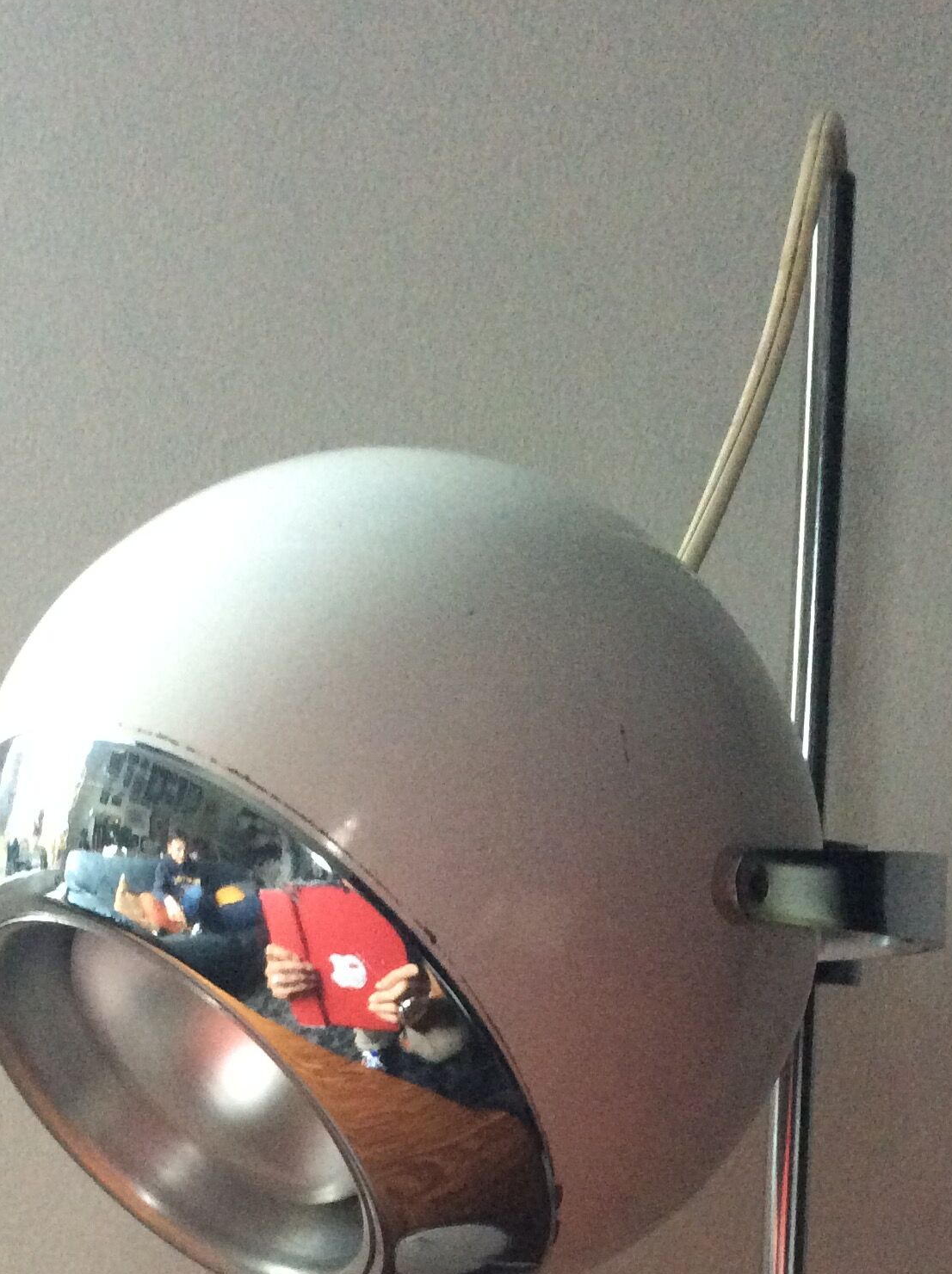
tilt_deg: -2.9
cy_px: 1098
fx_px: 2059
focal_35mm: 56
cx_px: 502
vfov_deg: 33.0
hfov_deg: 26.0
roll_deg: -3.2
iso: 320
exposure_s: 1/20
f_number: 2.4
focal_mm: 3.3
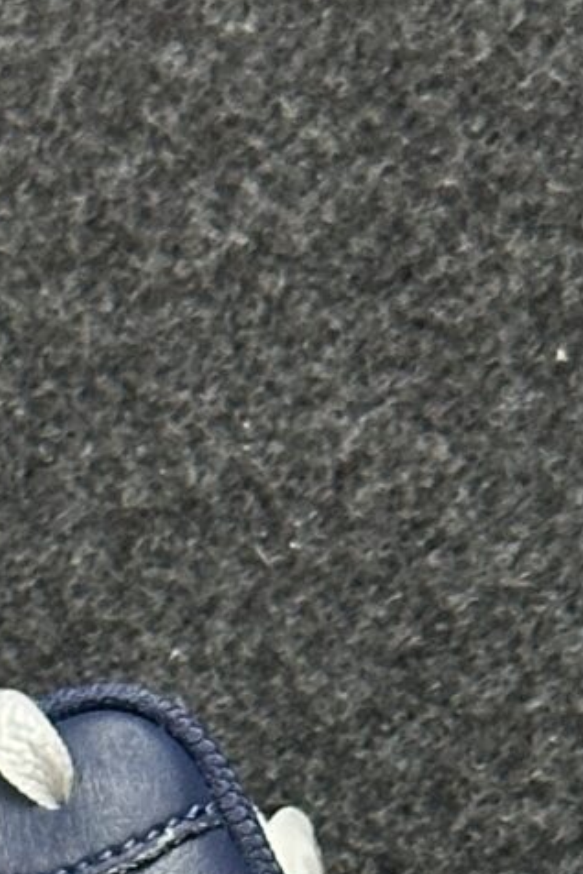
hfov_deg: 5.1
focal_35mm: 268
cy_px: 1926
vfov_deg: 7.3
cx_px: -431
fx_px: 6510
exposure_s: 1/33
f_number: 1.78
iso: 200
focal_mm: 6.86
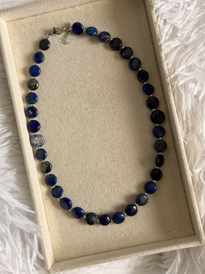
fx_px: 379
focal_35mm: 48
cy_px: 137
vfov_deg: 39.7
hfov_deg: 30.3
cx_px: 102
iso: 64
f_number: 1.78
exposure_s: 1/121
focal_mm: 6.76
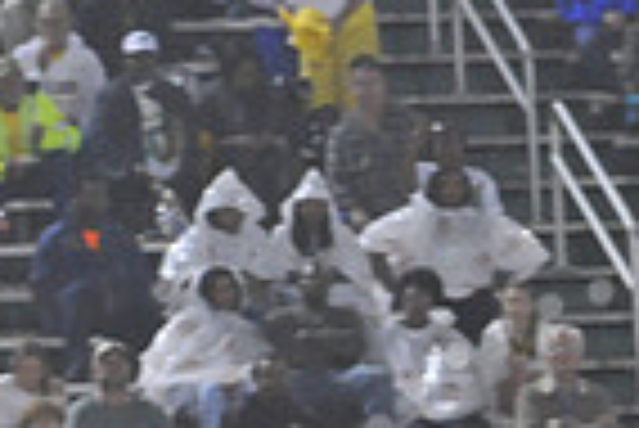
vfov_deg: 1.7
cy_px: 694
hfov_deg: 2.5
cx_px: 698
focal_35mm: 815
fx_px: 14481
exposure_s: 1/160
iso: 4000
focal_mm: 200
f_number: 4
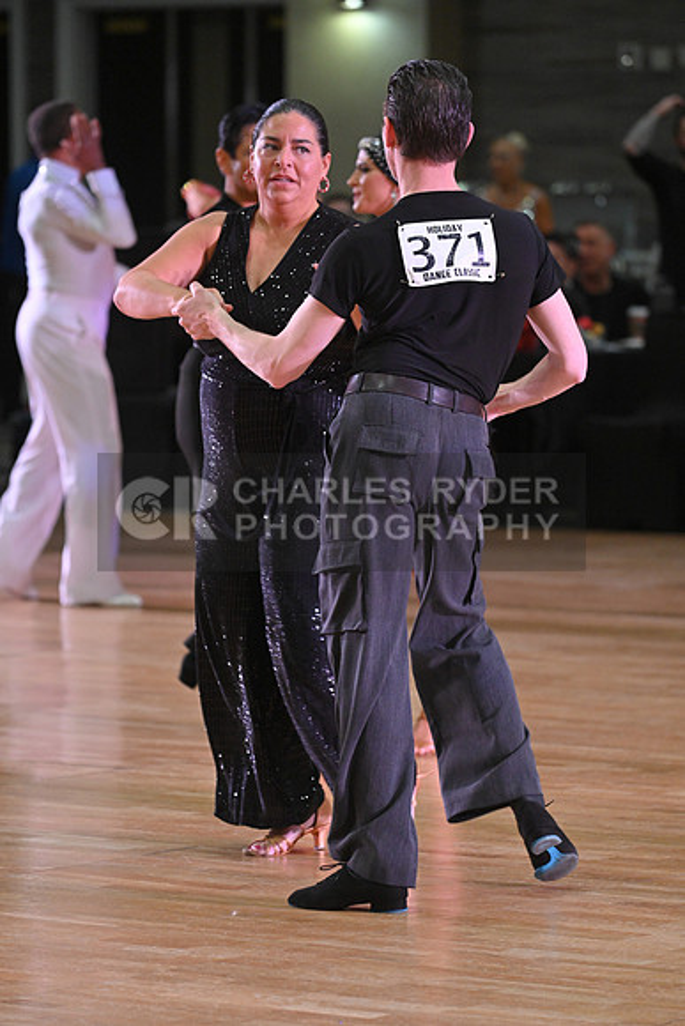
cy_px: 513
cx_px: 342
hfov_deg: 6.9
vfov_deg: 10.3
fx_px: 5704
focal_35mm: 200
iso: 3200
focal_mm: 200
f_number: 5
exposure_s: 1/320
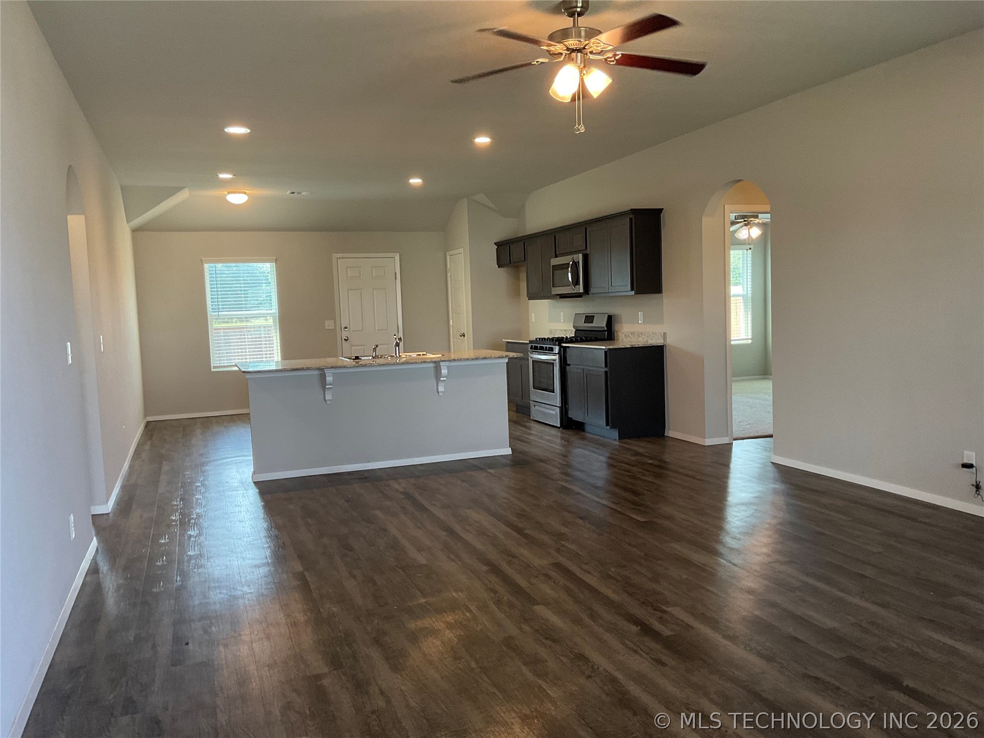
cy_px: 369
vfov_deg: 48.2
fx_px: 824
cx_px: 492
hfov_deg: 61.7
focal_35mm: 29
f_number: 1.8
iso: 64
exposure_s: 1/120
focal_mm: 3
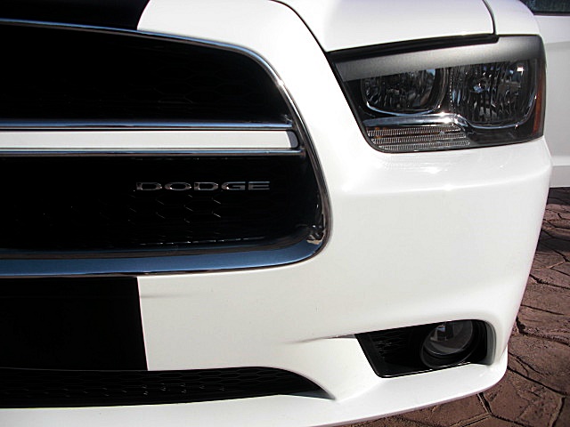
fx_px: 593
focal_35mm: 36
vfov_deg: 39.7
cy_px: 214
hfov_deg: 51.4
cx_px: 285
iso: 50
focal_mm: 6.3
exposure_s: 1/200
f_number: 7.9
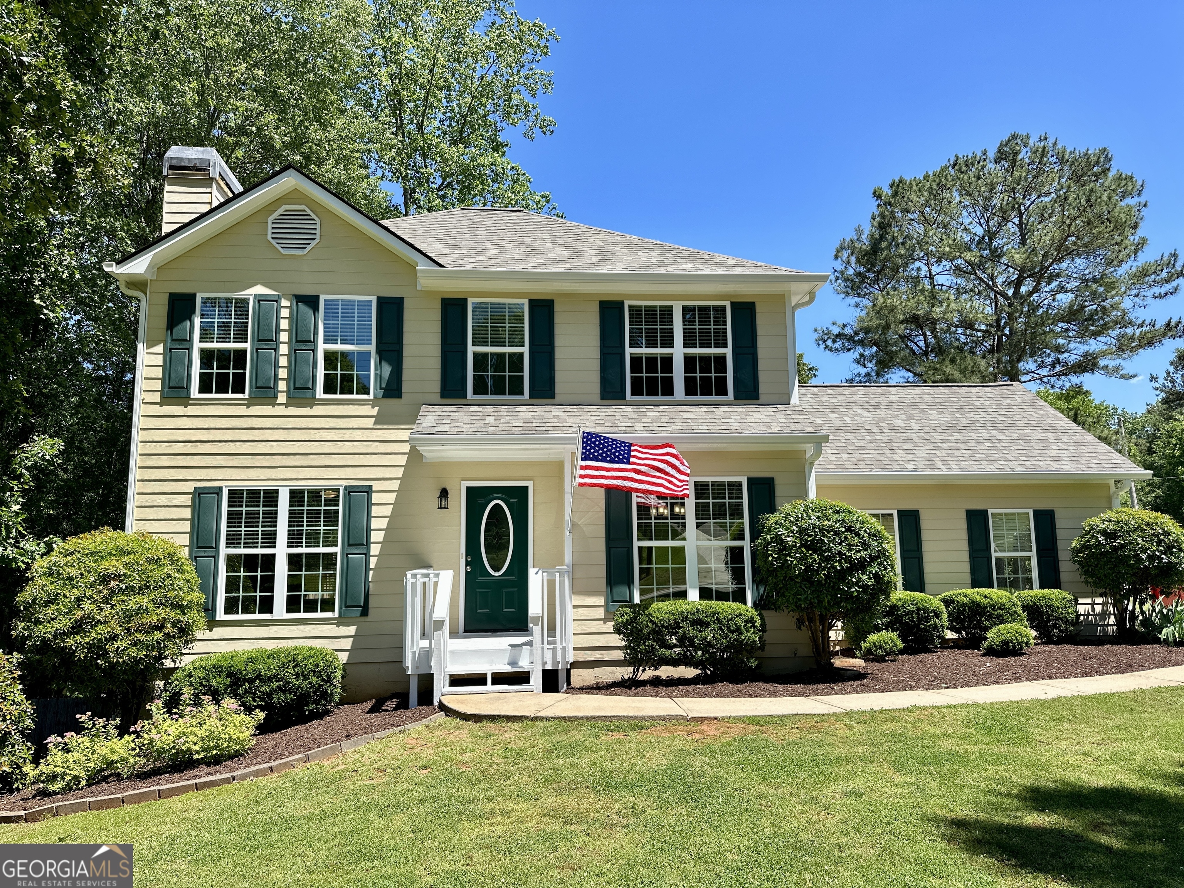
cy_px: 444
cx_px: 592
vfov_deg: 56.8
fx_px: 821
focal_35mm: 24
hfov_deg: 71.6
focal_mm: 6.86
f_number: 1.78
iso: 80
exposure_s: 1/2070
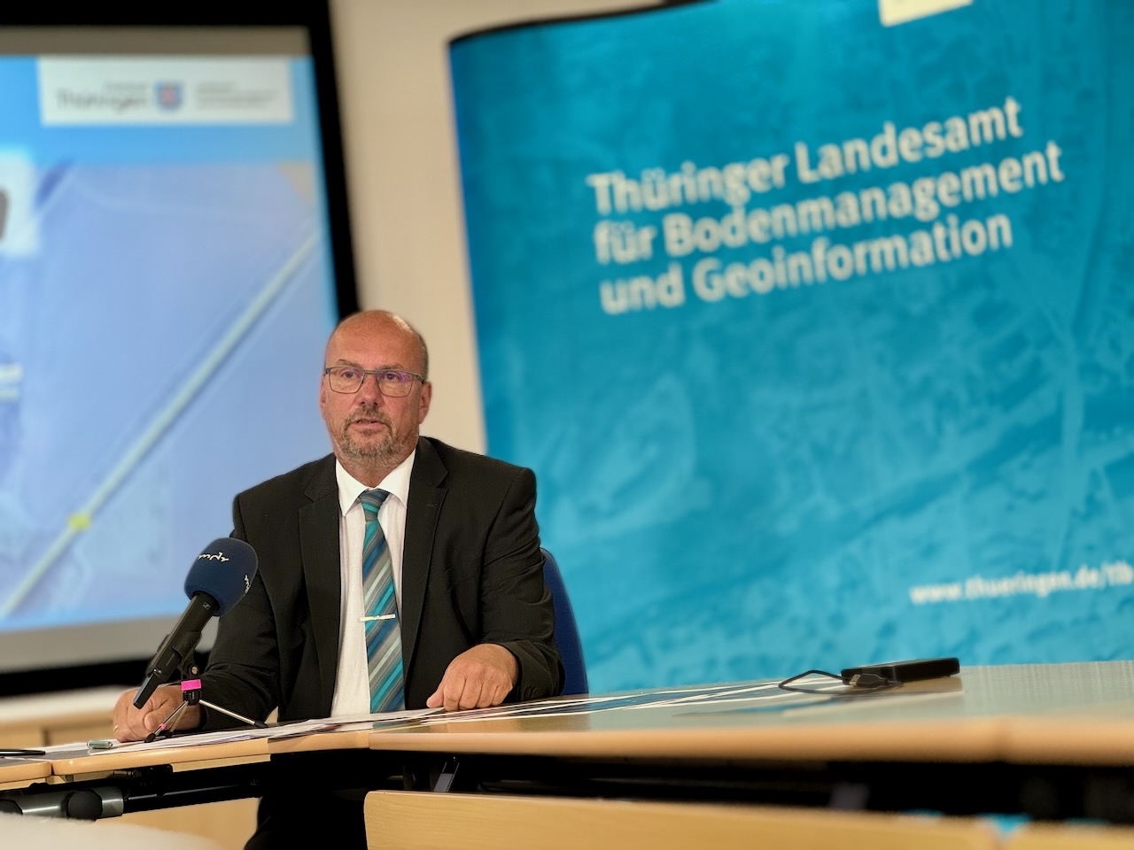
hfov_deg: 25.3
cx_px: 567
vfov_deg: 19.1
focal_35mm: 77
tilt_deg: +5.0
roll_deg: +6.3
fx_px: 2522
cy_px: 425
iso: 250
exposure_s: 1/100
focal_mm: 9
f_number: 2.8
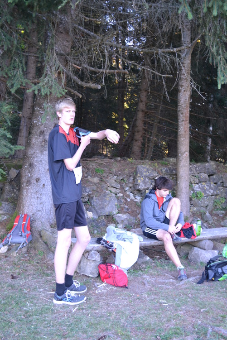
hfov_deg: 34.2
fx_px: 369
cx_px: 114
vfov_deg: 49.5
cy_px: 170
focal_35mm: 39
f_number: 4.2
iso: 720
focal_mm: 26
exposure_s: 1/60
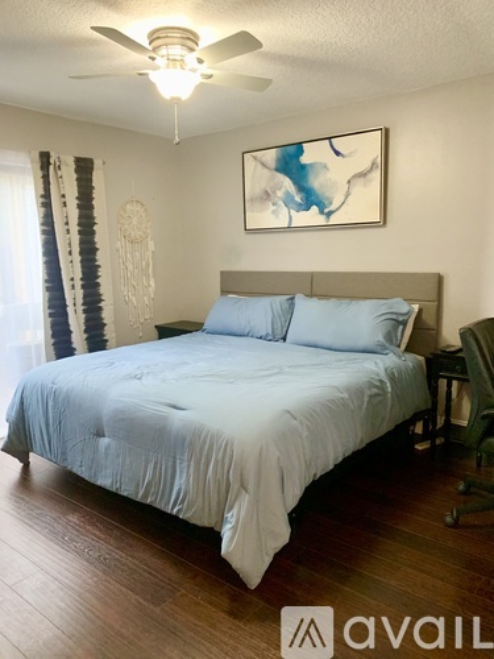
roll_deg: +0.7
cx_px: 247
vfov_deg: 67.3
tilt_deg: -8.5
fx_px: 495
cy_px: 330
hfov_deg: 53.1
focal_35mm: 26
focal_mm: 4.25
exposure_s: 1/40
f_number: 1.8
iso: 400
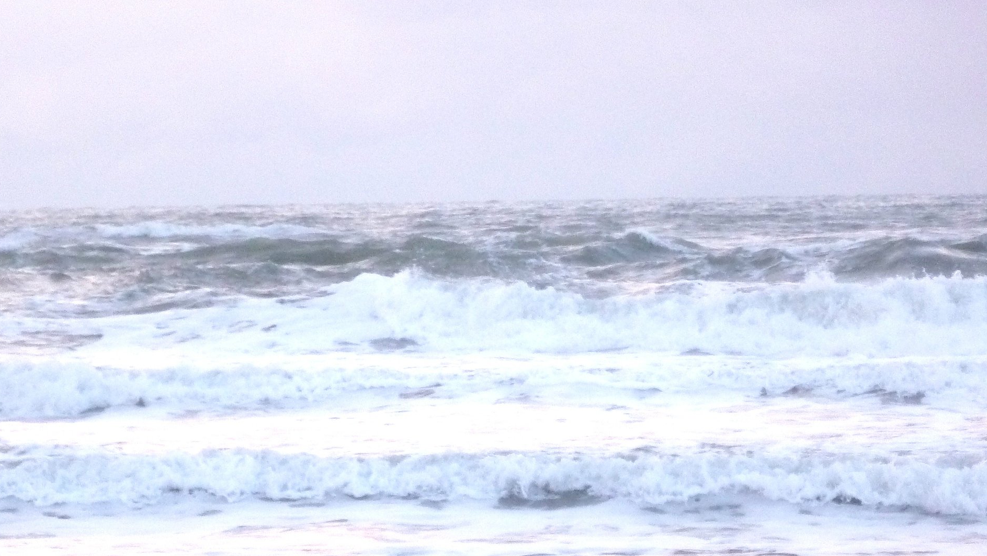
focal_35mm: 201
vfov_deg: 6.0
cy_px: 285
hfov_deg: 10.7
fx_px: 5261
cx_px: 479
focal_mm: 19.2
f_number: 5.7
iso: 400
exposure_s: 1/80
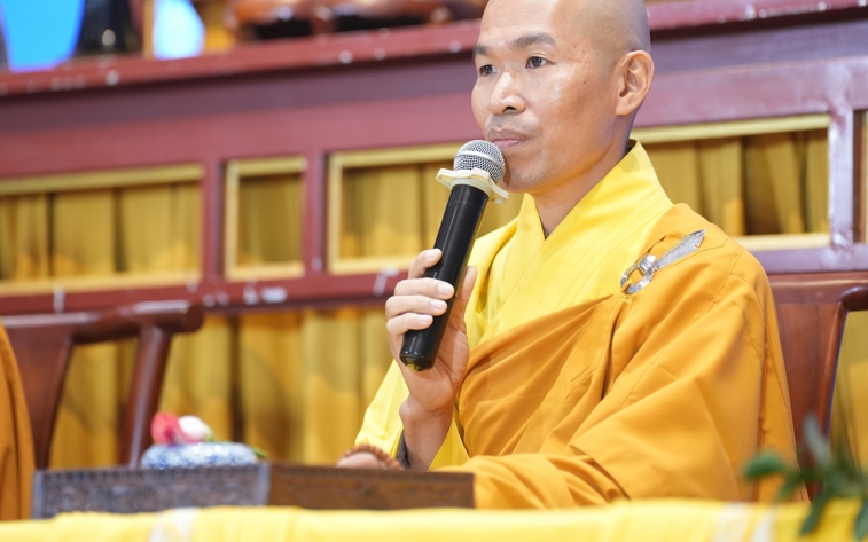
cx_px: 440
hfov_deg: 10.6
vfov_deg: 6.7
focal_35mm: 197
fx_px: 4660
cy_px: 182
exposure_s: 1/125
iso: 2000
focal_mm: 150
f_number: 2.8
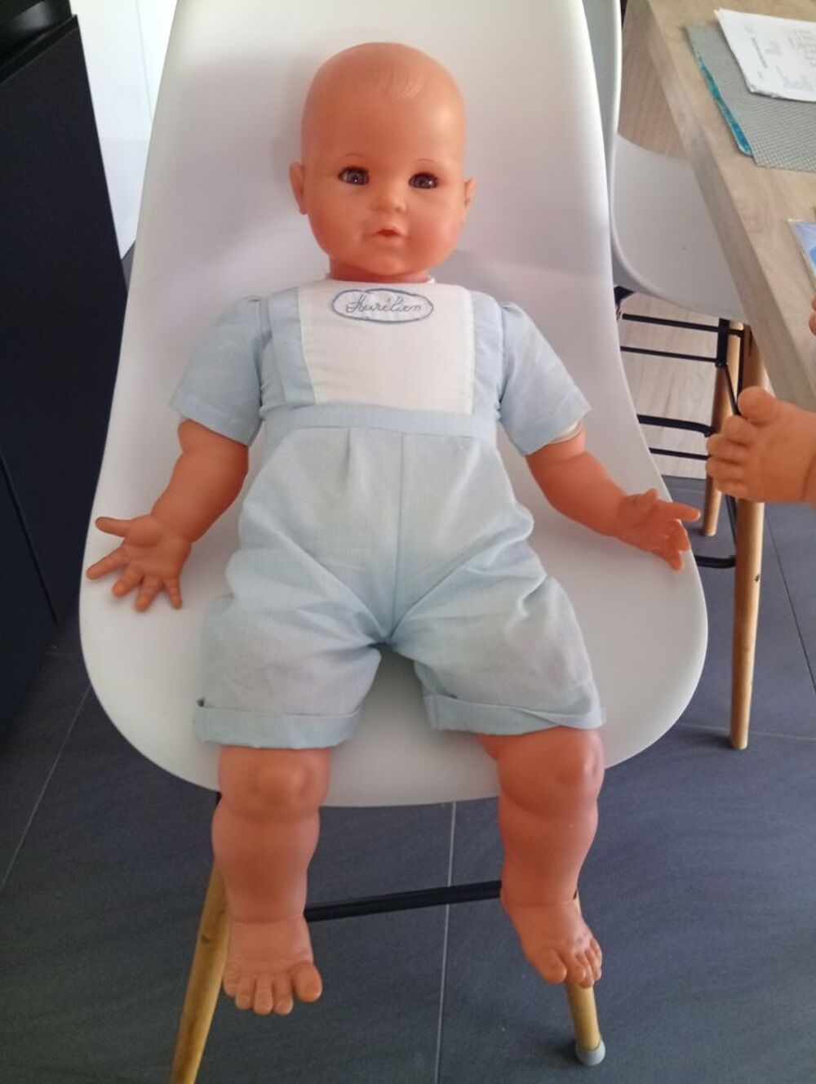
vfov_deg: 65.2
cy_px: 542
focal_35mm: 27
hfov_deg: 51.5
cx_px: 408
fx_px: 846
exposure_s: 1/33.3
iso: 543
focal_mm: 3.84
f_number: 1.8
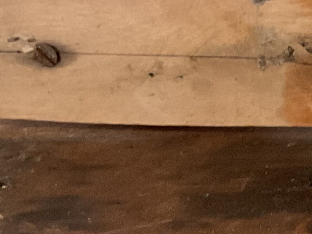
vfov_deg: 12.2
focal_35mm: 121
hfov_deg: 14.4
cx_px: 556
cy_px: 95
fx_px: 1091
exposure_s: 1/50
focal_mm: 3
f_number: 1.8
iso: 200
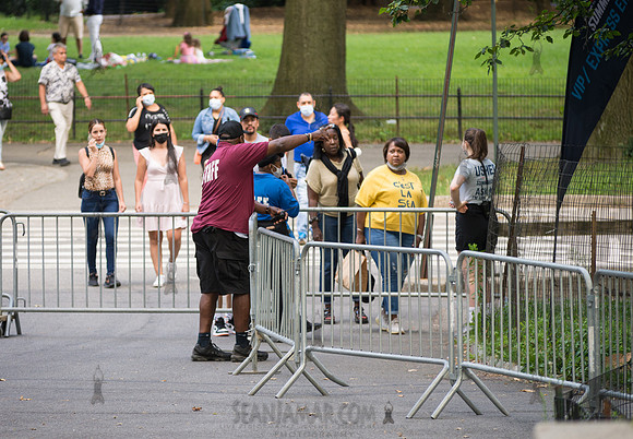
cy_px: 182
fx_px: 4270
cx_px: 249
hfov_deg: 8.5
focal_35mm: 240
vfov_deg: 5.9
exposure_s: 1/250
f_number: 5
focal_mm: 200
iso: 500
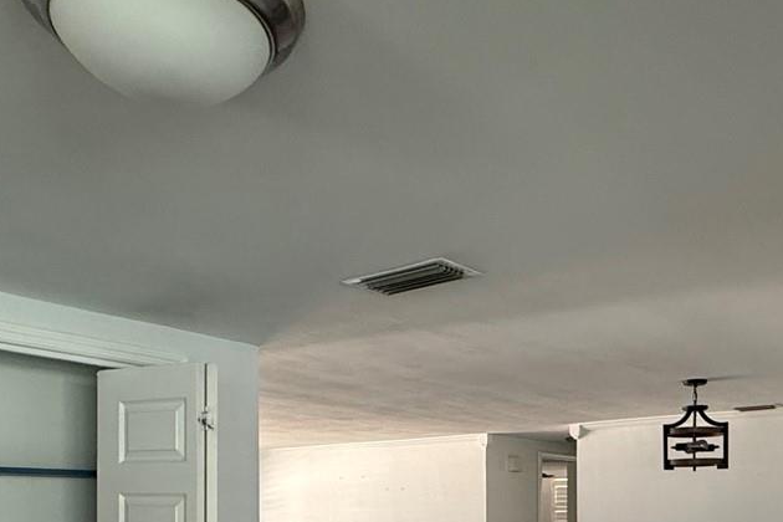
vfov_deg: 33.0
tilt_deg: +1.3
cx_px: 449
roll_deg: +0.1
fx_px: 805
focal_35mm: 37
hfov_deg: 51.7
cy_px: 521
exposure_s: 1/97
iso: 320
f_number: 2.2
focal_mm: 2.22
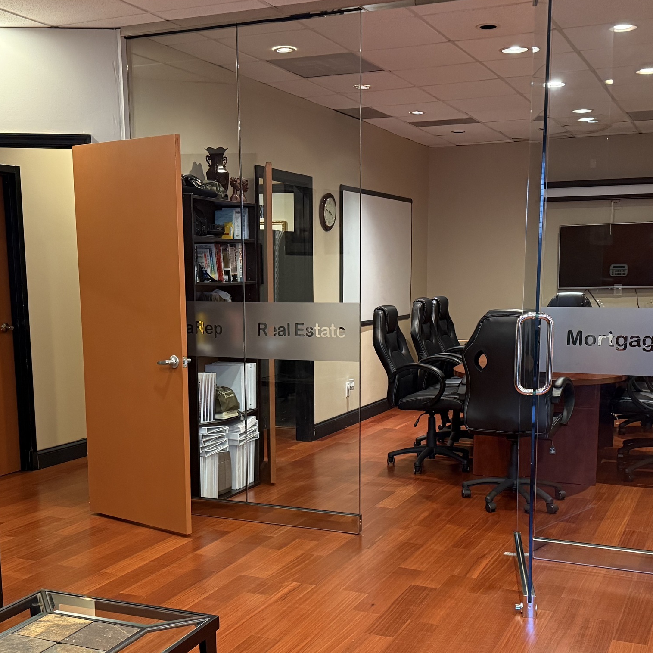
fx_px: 918
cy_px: 407
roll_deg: +0.2
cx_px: 332
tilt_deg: -8.5
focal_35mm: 43
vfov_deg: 38.9
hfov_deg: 39.2
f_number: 1.78
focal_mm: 6.76
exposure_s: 1/60
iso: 500
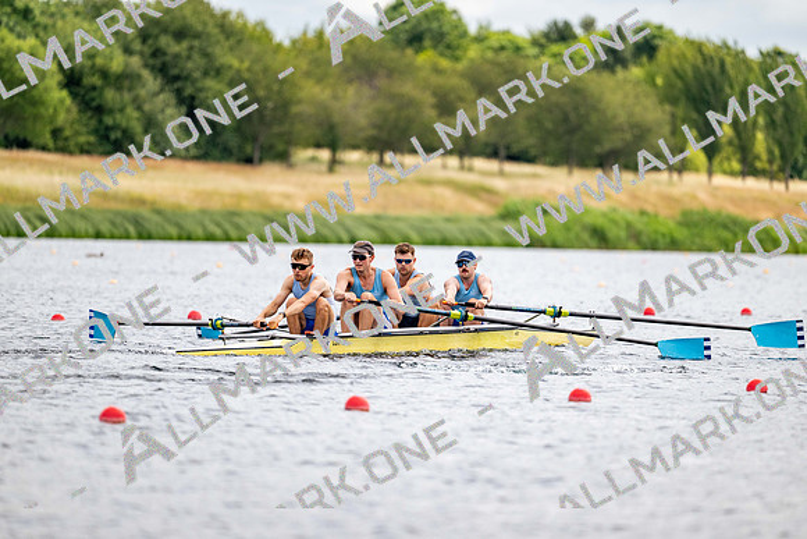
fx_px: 8968
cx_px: 404
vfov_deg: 3.4
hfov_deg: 5.2
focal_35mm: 400
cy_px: 270
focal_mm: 400
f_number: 4.5
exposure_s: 1/2500
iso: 320
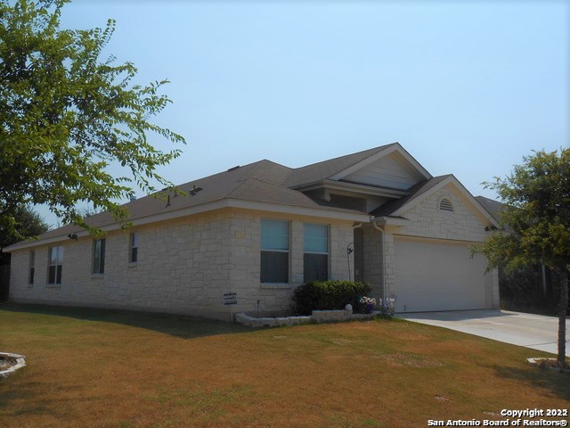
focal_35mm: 34
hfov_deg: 54.0
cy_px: 214
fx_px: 560
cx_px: 285
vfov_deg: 41.8
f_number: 3.9
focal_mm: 6
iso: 80
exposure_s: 1/1250
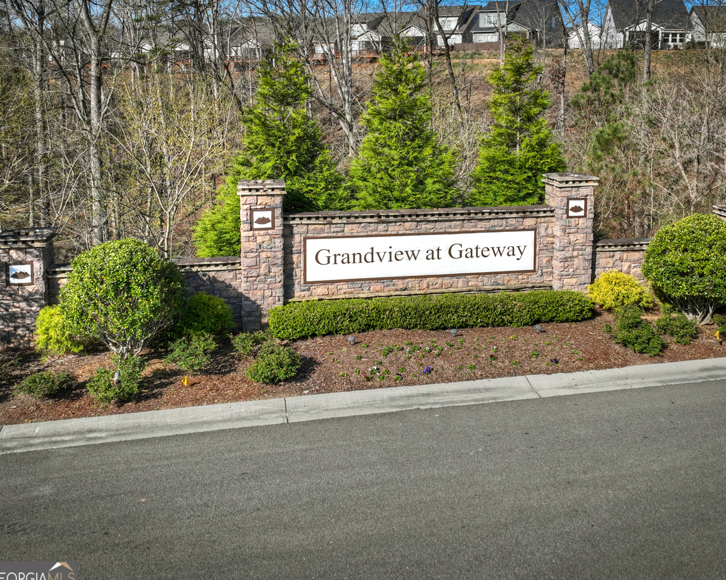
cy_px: 290
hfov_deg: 66.0
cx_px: 390
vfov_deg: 54.9
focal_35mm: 26
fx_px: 559
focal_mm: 12.3
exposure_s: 1/320
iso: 100
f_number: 2.8
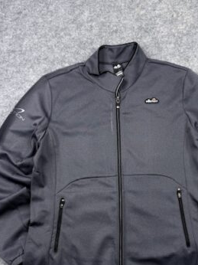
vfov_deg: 49.6
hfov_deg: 38.5
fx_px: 283
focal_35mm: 37
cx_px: 118
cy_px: 167
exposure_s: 1/100
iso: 64
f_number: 1.78
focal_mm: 6.76
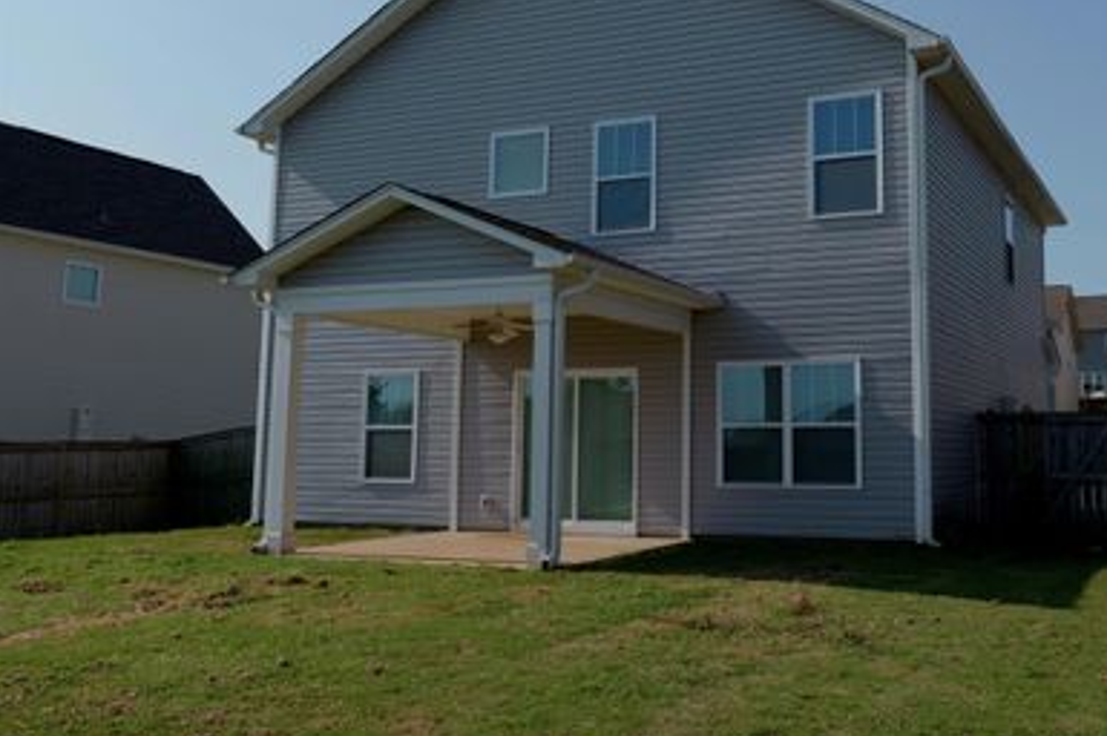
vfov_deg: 34.0
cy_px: 289
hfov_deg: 48.9
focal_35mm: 39
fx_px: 1198
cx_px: 716
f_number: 8
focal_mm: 30
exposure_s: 1/1667
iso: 640
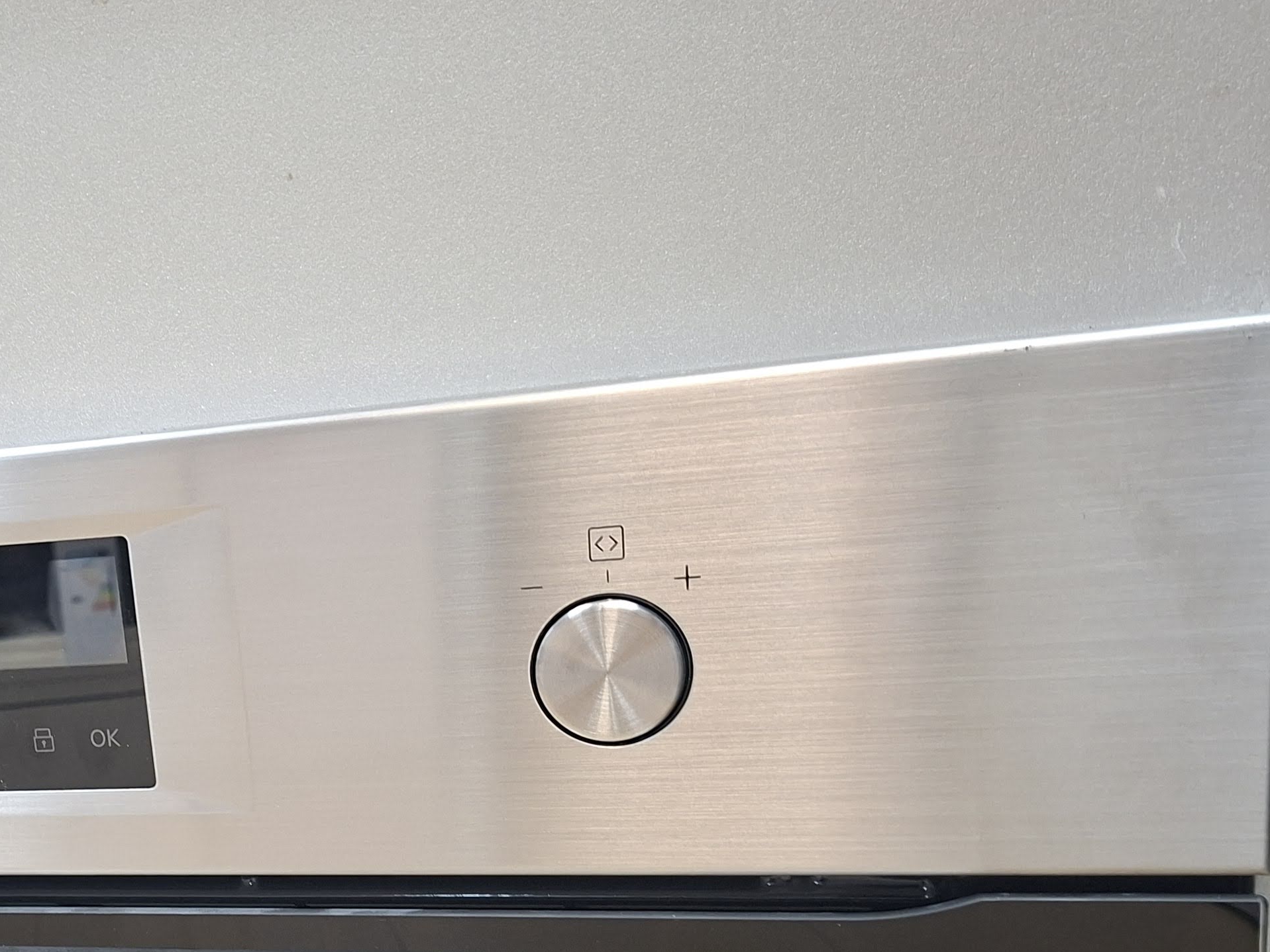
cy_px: 841
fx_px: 1761
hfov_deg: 36.9
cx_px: 104
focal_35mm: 48
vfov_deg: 29.2
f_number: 1.8
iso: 320
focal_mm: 5.54
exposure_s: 1/33
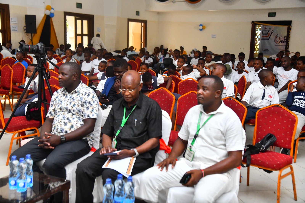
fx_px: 390
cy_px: 102
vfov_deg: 29.2
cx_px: 152
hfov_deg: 42.8
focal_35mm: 46
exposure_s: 1/320
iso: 1000
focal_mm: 46
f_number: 4.5
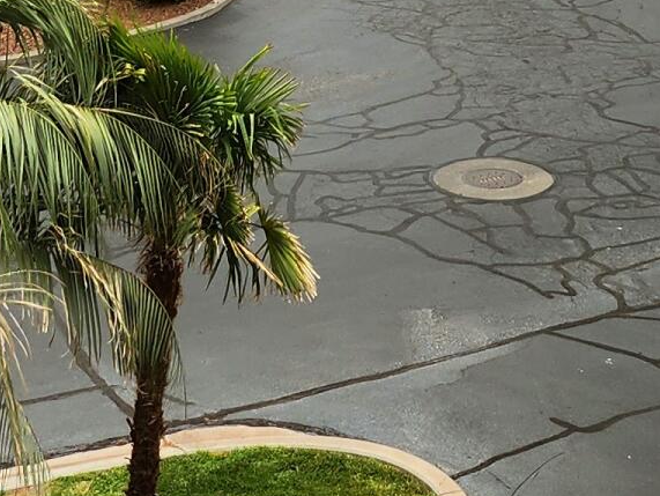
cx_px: 464
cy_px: -373
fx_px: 2404
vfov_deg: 11.1
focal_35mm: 126
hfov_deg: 15.6
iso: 50
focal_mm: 5
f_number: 1.8
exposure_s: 1/3229
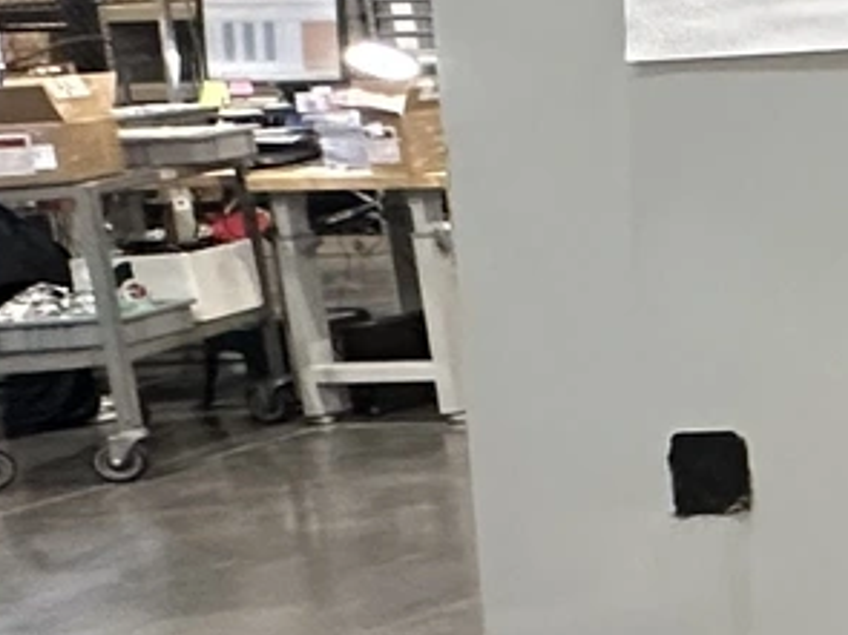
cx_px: 2418
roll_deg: +1.8
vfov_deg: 15.5
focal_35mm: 95
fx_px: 2326
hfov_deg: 12.1
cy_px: 207
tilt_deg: -8.1
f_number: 2.2
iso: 250
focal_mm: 2.22
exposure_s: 1/60
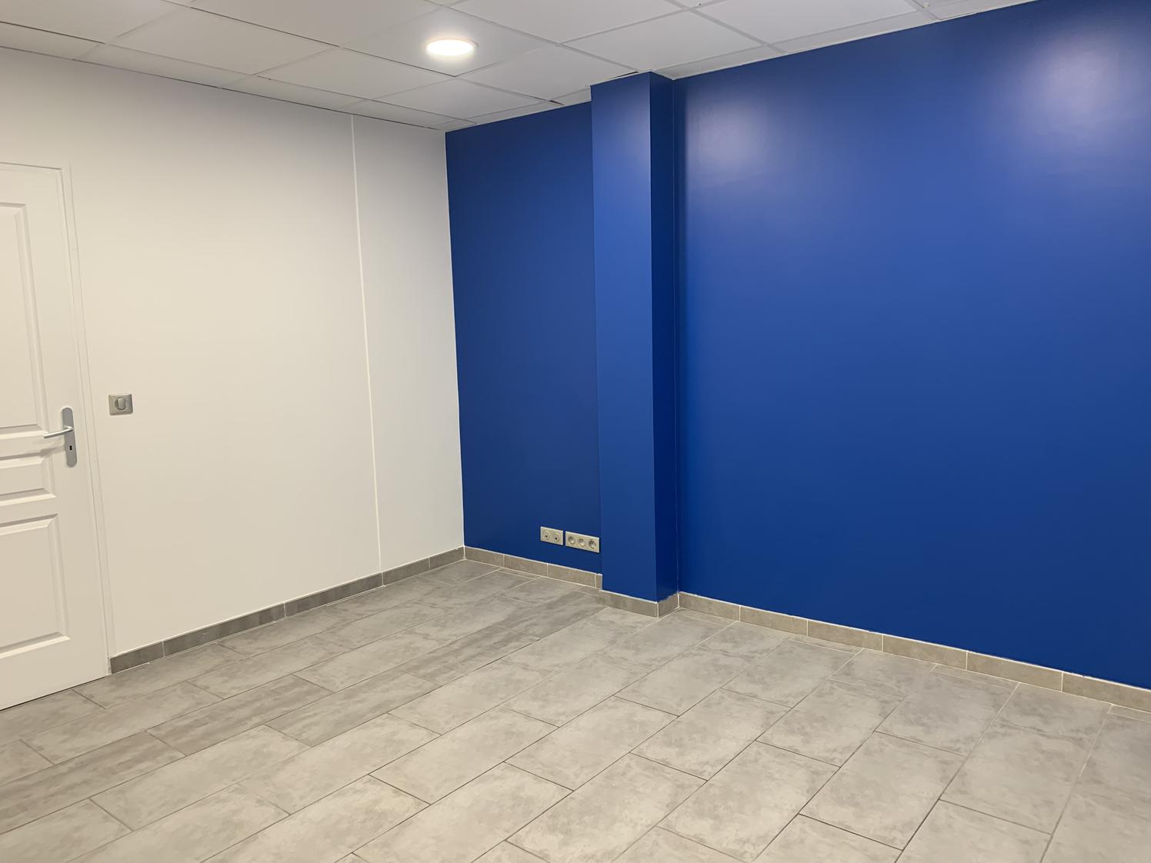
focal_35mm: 26
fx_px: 865
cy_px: 432
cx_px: 576
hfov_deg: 67.3
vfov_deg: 53.1
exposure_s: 1/50
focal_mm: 4.25
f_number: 1.8
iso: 50
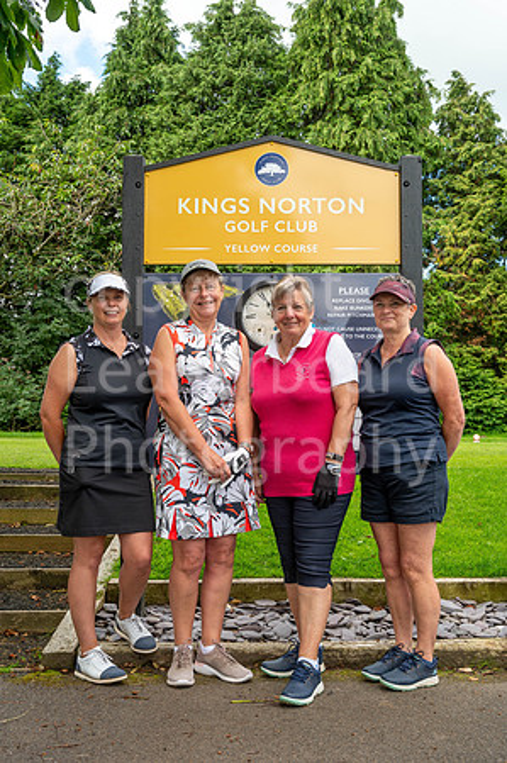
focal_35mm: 38
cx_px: 254
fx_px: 805
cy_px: 382
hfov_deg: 35.0
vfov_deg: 50.7
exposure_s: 1/125
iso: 160
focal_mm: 38
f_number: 7.1
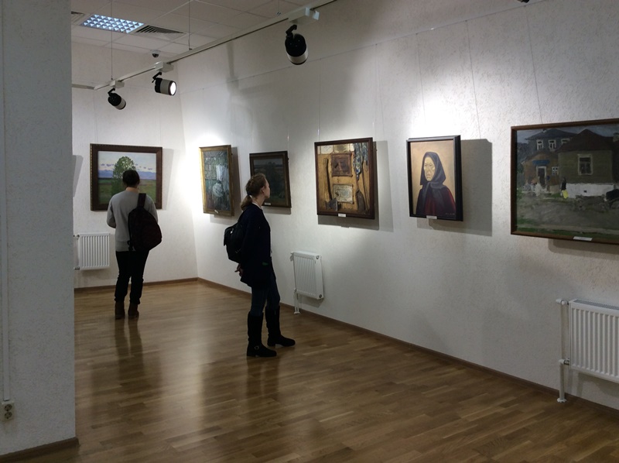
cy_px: 232
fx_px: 572
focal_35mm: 32
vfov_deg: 44.1
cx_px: 310
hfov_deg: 56.9
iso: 32
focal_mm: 3.3
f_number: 2.4
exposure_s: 1/50
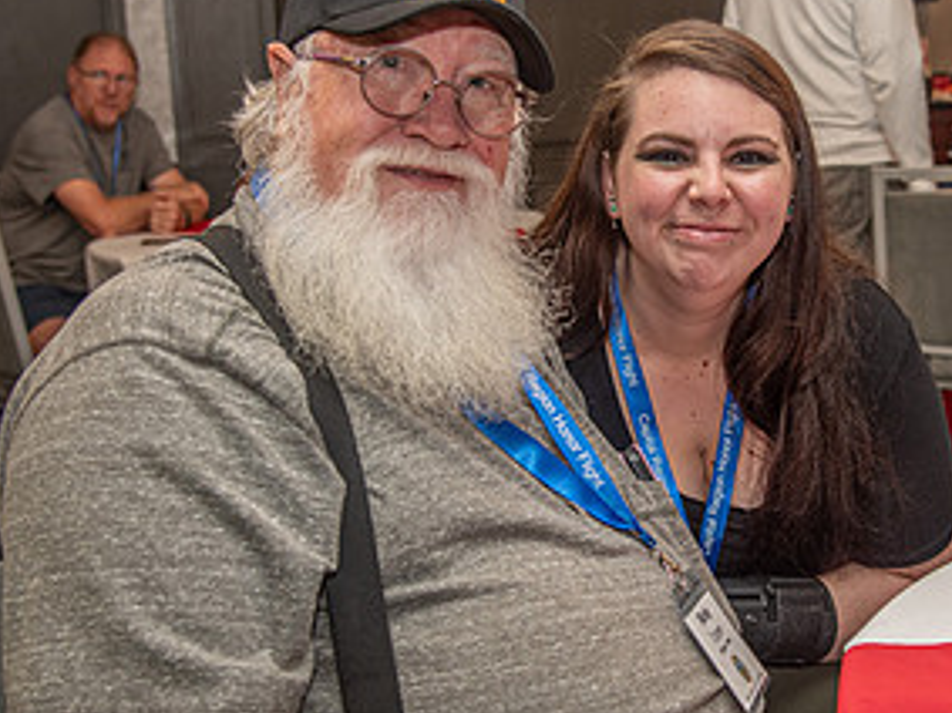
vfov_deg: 23.3
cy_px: 331
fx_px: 1732
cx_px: 669
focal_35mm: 63
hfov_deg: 30.4
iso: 640
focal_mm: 32
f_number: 4
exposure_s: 1/100
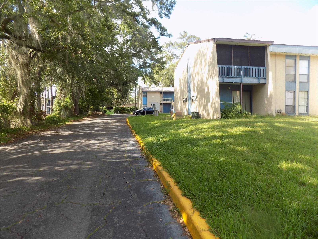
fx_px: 211
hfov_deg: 73.9
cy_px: 120
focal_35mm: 23
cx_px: 159
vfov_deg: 58.9
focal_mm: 4
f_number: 3.1
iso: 80
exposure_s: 1/200
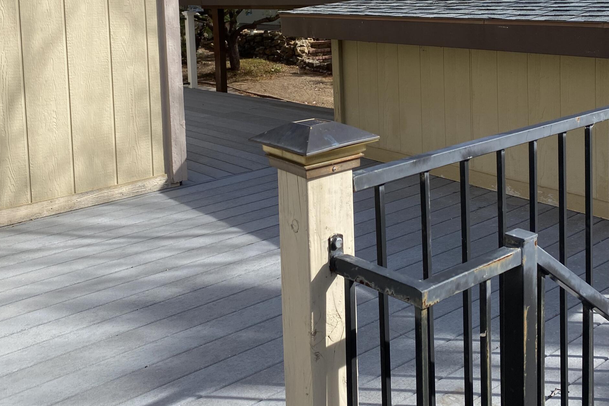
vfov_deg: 30.1
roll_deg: +2.1
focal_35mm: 43
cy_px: 53
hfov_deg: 45.4
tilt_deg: -3.9
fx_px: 727
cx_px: 320
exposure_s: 1/2463
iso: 32
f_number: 1.8
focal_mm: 4.25
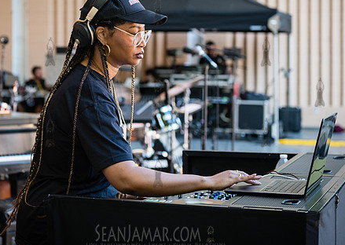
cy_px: 66
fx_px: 1056
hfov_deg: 18.5
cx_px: 103
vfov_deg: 13.2
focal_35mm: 108
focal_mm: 66
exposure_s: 1/200
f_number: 3.5
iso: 800
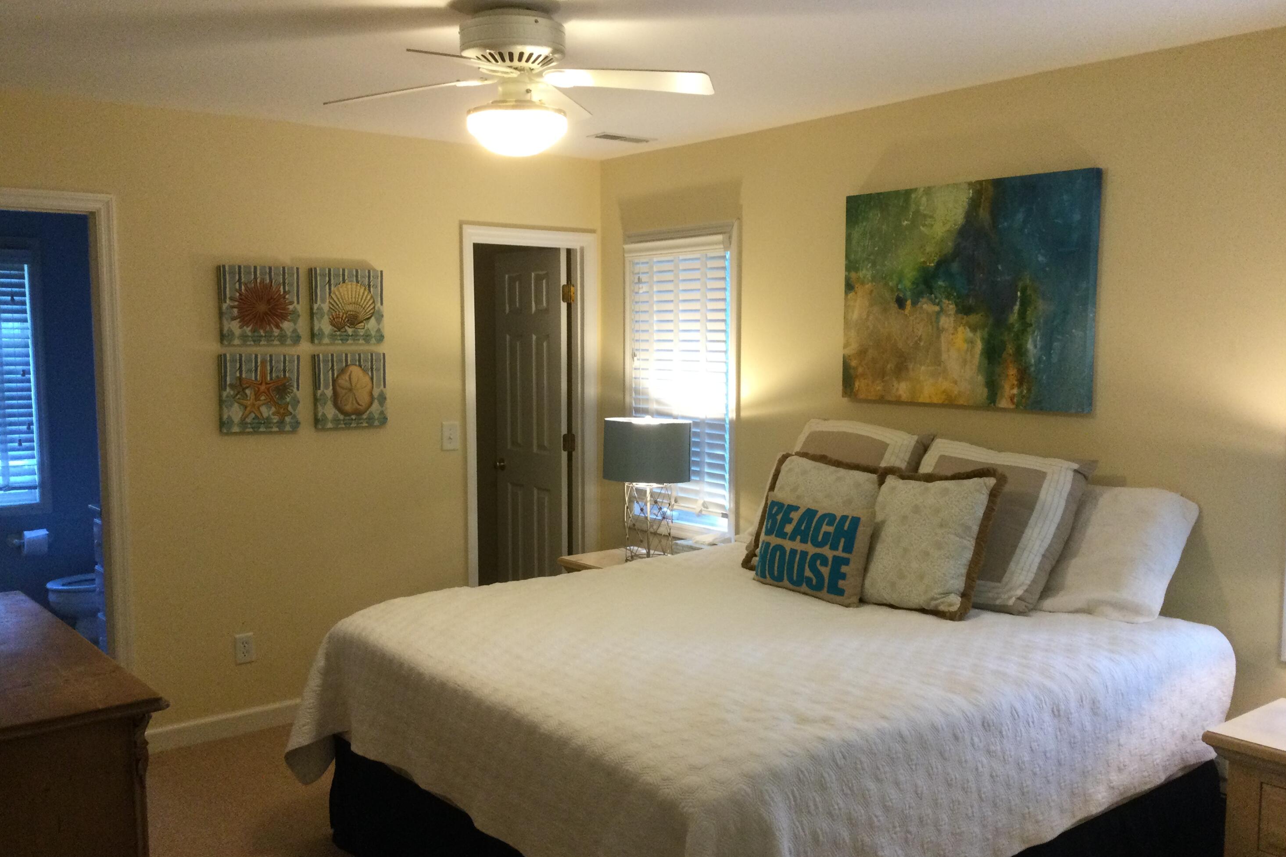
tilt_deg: -6.1
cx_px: 644
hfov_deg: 57.2
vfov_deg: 40.0
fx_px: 1179
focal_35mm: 33
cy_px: 444
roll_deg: -1.3
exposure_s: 1/33
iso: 125
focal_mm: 3.3
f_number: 2.4
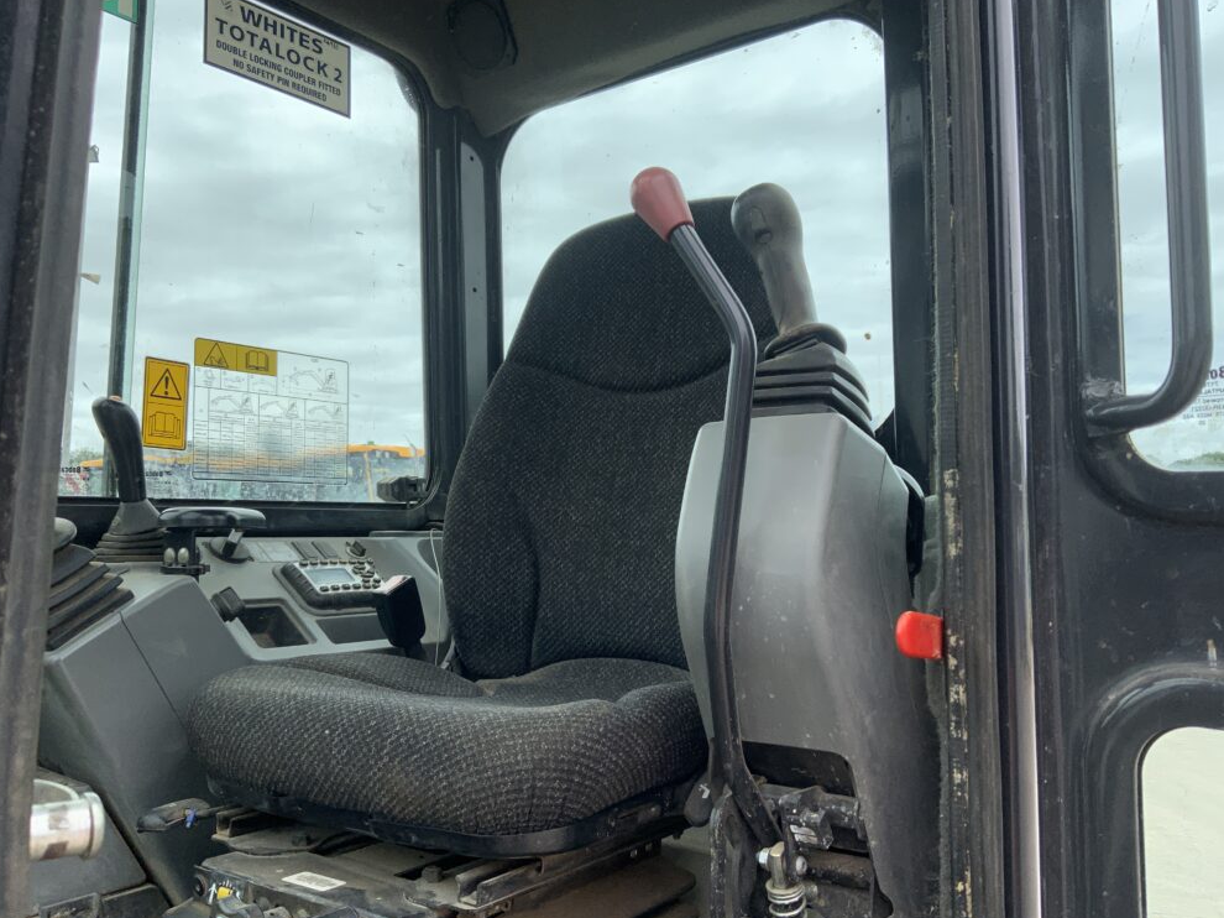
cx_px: 613
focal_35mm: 30
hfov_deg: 60.0
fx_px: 1061
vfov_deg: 46.8
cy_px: 460
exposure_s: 1/869
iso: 16
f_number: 1.8
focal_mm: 3
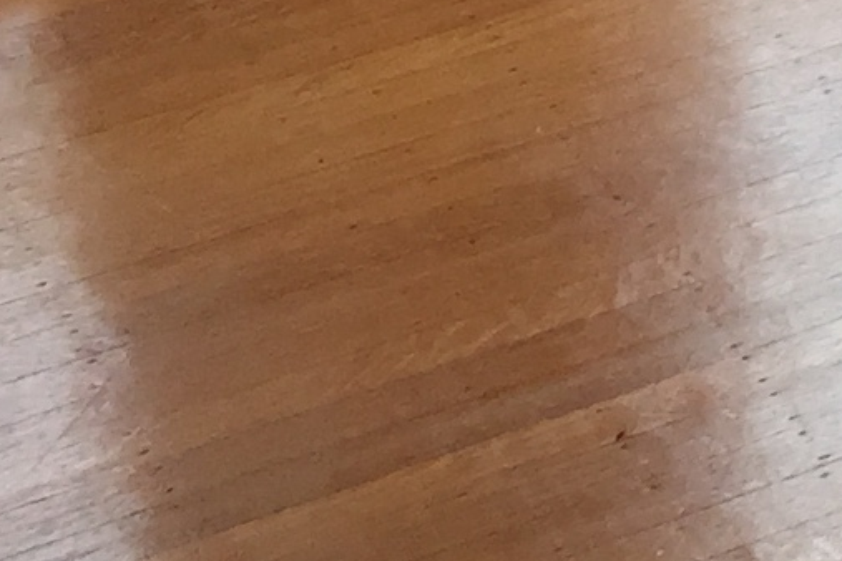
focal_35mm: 194
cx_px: 2274
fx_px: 4537
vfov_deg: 6.3
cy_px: -1326
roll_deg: +0.6
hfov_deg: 9.1
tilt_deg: -10.1
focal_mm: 4.15
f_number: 2.2
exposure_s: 1/120
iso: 40
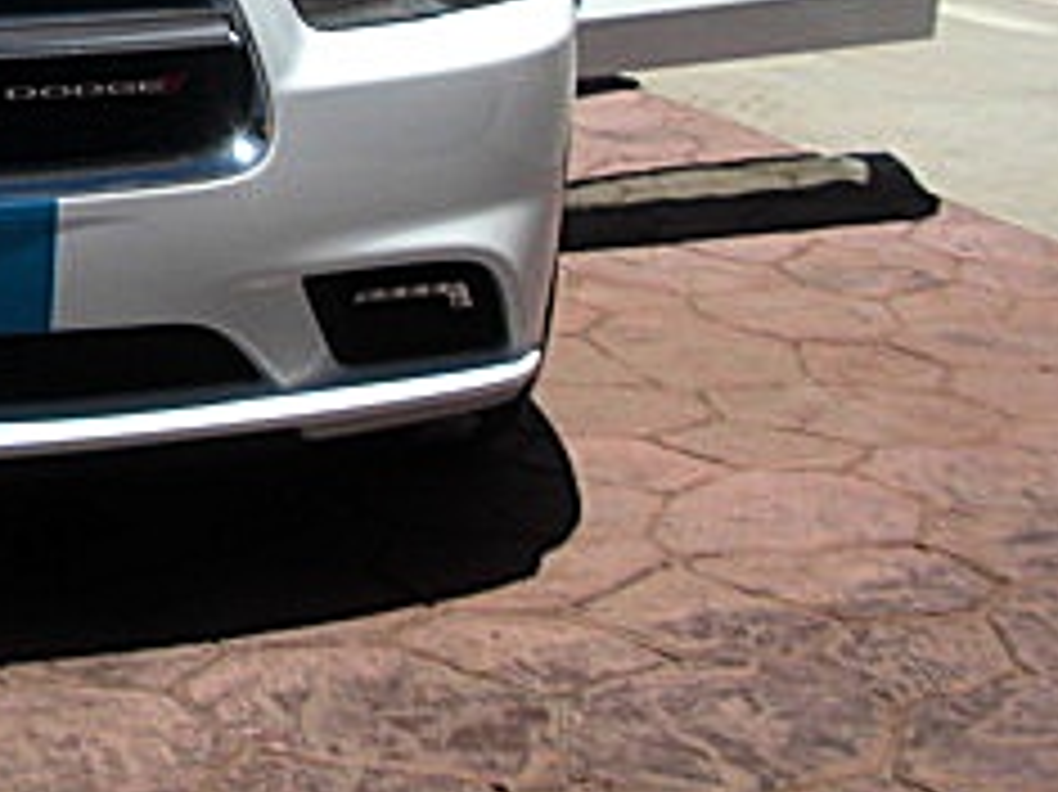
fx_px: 2994
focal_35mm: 98
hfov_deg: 18.8
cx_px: -275
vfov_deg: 14.7
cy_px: -90
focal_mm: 6.3
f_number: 7.9
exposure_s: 1/200
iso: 50
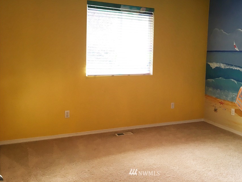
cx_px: 145
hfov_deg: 52.3
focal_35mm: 35
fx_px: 245
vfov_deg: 40.5
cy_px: 73
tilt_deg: -4.1
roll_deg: -2.7
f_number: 2.2
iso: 50
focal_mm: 4.15
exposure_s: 1/30
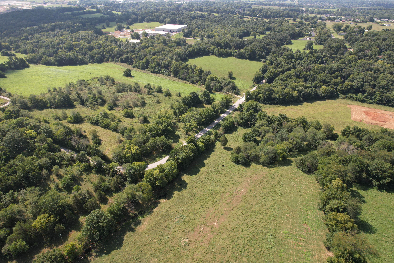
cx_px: 197
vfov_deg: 57.2
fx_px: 241
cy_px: 132
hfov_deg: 78.6
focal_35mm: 22
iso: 100
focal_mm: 8.38
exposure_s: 1/240
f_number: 2.8
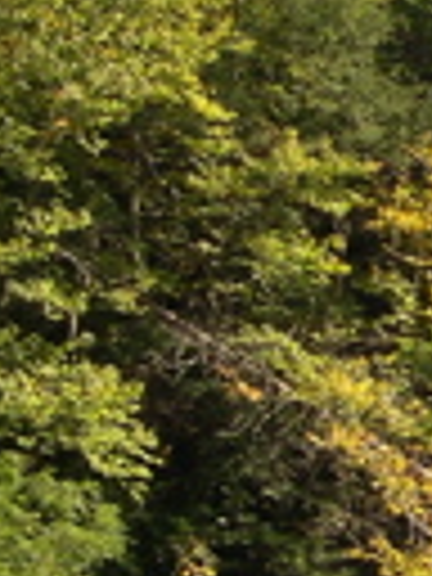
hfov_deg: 7.5
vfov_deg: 10.4
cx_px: 918
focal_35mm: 190
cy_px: 274
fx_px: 3162
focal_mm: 8
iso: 100
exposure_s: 1/501
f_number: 2.8
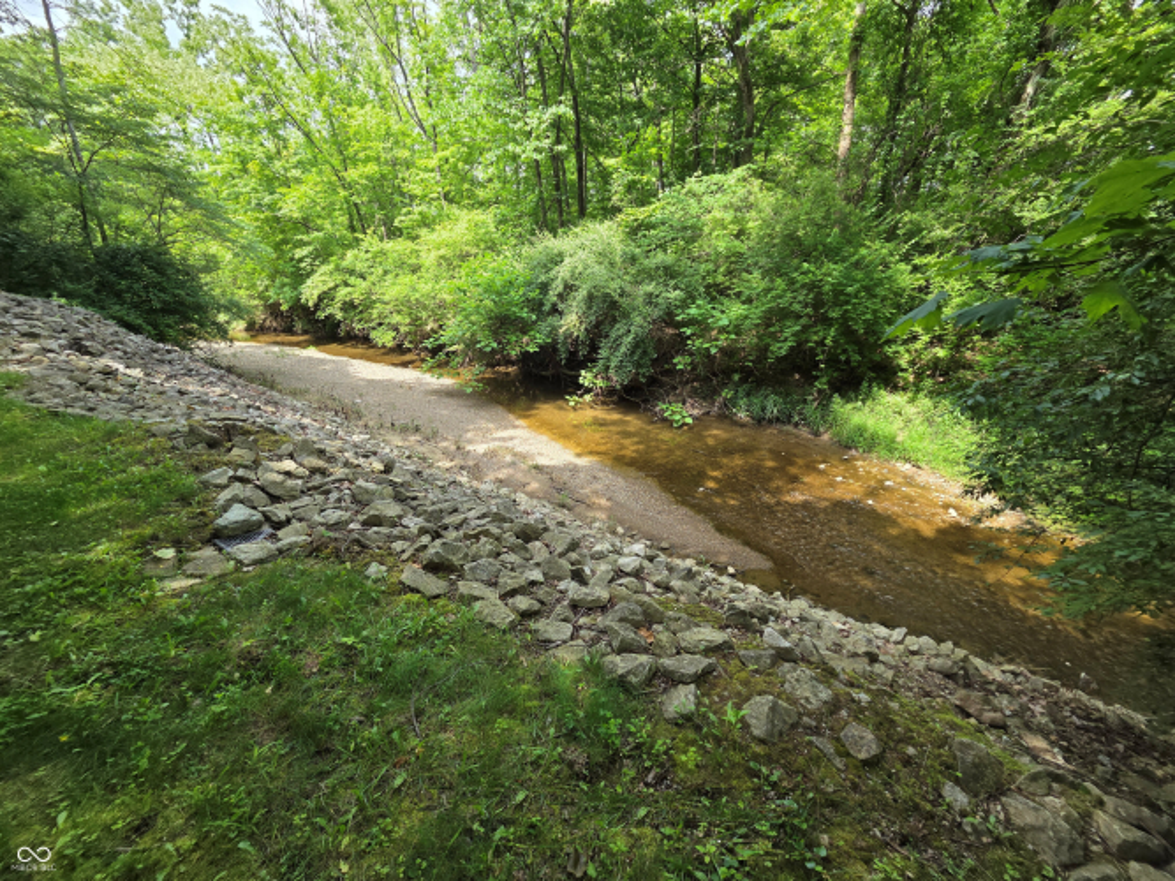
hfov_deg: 106.2
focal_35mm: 13
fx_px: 441
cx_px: 588
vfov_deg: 89.9
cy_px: 440
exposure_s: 1/326
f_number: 2.2
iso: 50
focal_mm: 2.2
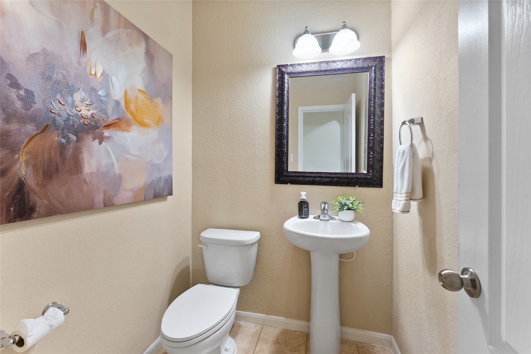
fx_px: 207
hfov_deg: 104.2
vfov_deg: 81.3
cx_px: 266
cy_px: 177
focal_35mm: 14
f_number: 8
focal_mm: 14
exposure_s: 1/5
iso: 800
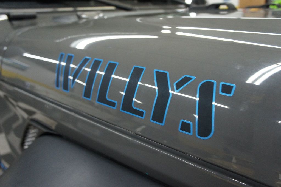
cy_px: 94
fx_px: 222
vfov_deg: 45.6
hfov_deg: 64.6
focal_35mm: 28
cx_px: 140
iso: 1600
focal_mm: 19
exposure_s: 1/160
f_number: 4
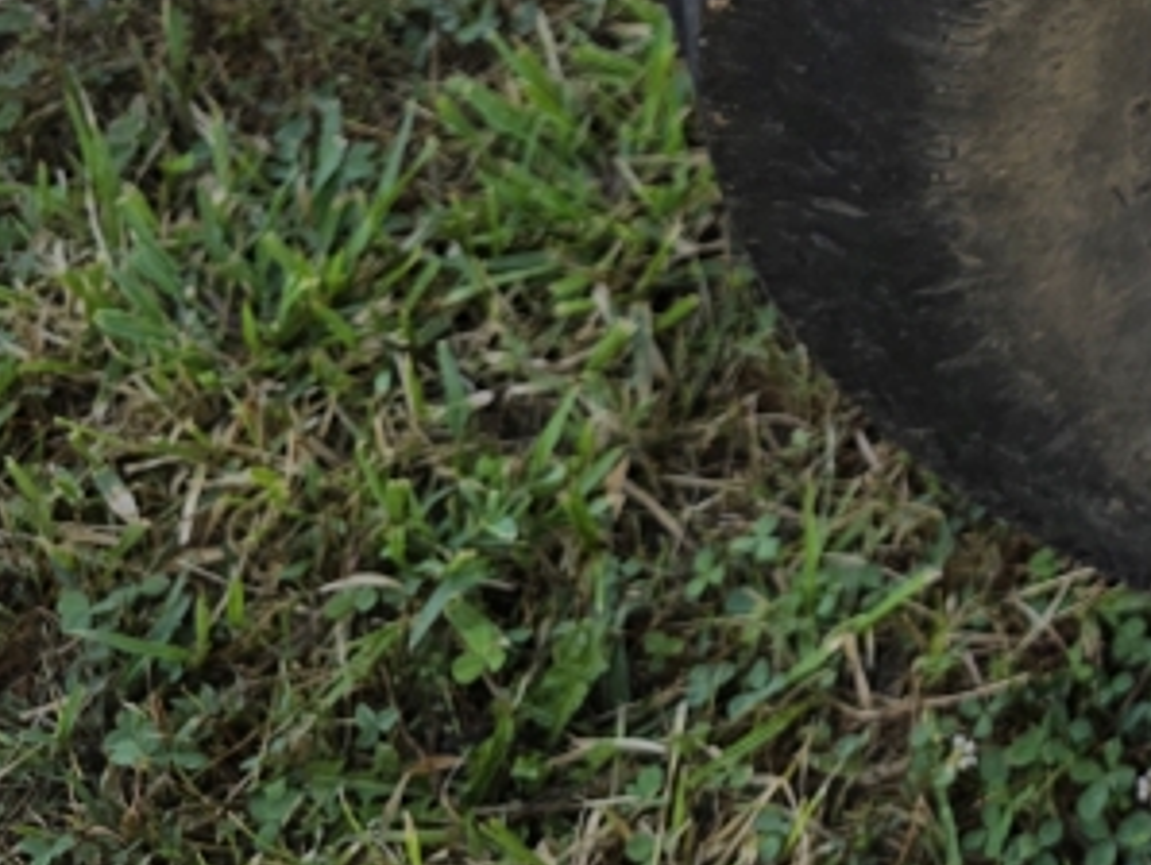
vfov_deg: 17.2
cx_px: 1827
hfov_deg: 20.4
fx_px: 2629
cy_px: -363
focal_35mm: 79
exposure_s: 1/359
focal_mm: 6.3
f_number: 1.7
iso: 32
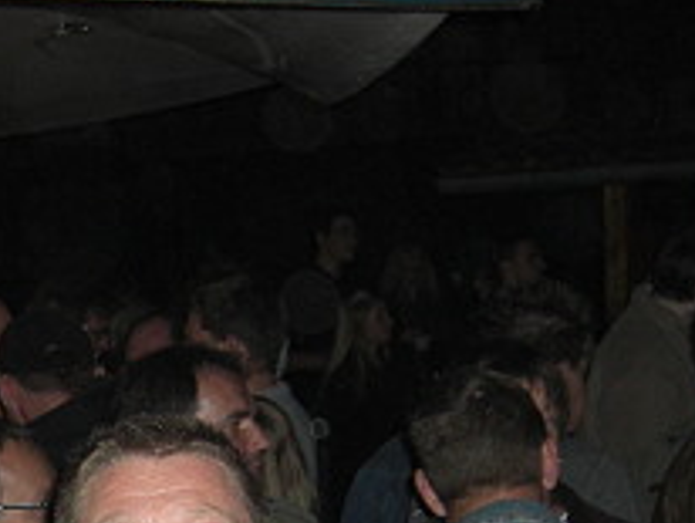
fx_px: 2231
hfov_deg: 17.2
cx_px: -30
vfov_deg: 13.0
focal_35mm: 111
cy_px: 665
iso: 200
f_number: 2.8
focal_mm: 7.9
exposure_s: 1/60
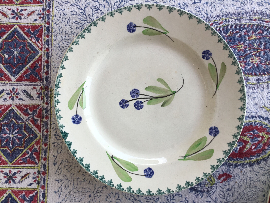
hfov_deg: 58.4
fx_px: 242
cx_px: 135
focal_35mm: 31
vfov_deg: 45.4
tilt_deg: -84.6
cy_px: 102
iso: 32
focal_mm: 3.3
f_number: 2.4
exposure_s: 1/100
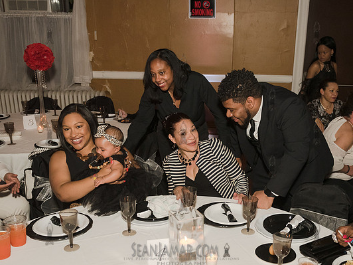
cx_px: 207
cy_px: 178
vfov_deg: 34.8
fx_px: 418
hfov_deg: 45.6
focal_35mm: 41
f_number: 3.5
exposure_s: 1/320
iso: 2000
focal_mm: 28
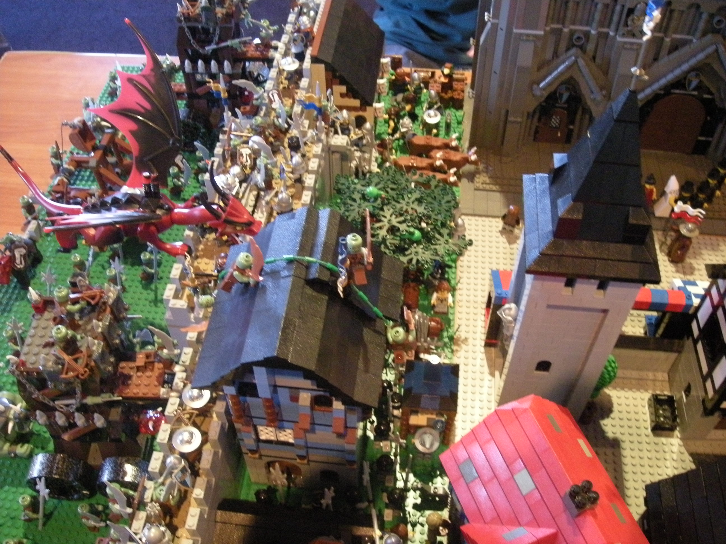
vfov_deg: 40.7
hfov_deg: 52.6
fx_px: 734
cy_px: 272
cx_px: 363
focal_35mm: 35
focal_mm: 5.7
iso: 400
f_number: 2.8
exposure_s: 1/3.7
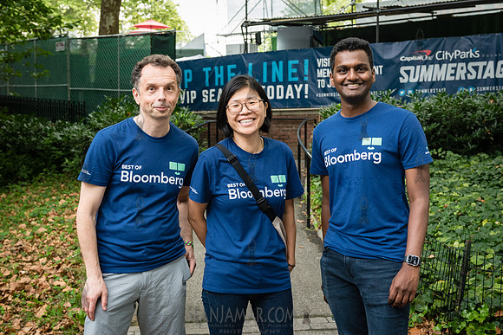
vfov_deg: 27.4
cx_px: 248
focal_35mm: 49
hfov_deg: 40.1
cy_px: 180
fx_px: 689
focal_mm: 42
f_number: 4.5
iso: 1000
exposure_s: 1/160
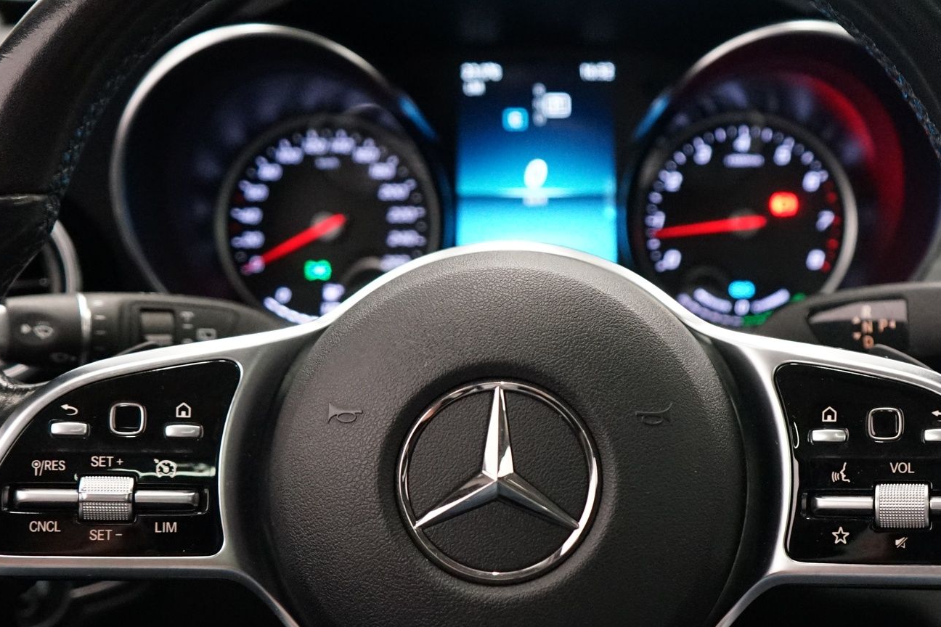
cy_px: 418
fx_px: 1411
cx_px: 561
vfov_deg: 24.9
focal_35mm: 54
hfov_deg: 36.7
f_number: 3.5
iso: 4000
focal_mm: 28
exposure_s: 1/160
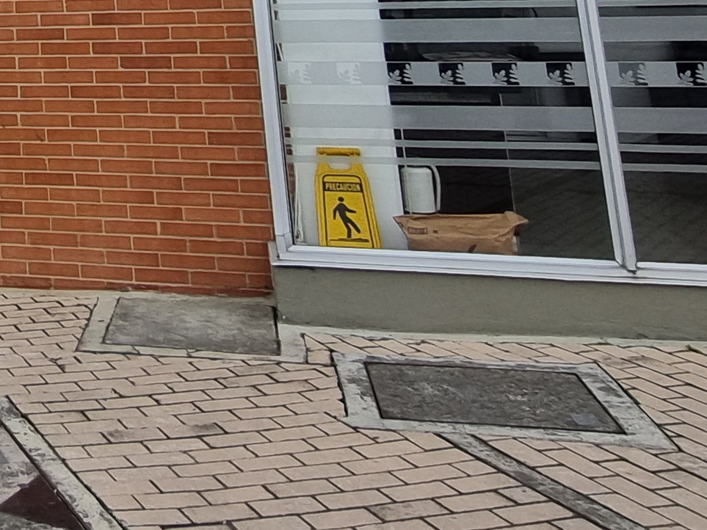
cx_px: -189
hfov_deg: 29.4
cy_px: -229
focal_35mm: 54
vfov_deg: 22.8
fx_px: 1103
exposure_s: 1/232
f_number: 2.2
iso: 50
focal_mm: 1.74
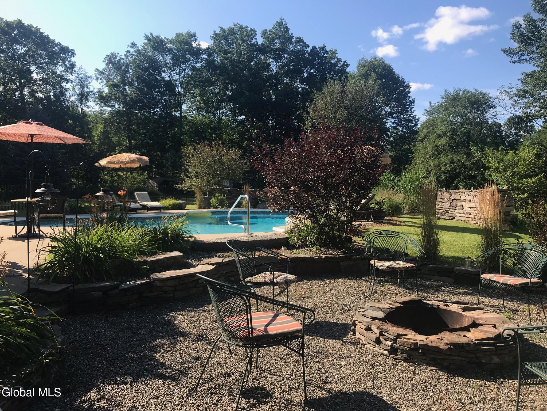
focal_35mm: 28
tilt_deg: -1.2
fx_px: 442
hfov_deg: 63.4
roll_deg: -0.1
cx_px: 274
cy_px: 206
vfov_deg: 49.7
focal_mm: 3.99
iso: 20
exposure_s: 1/1041
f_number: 1.8
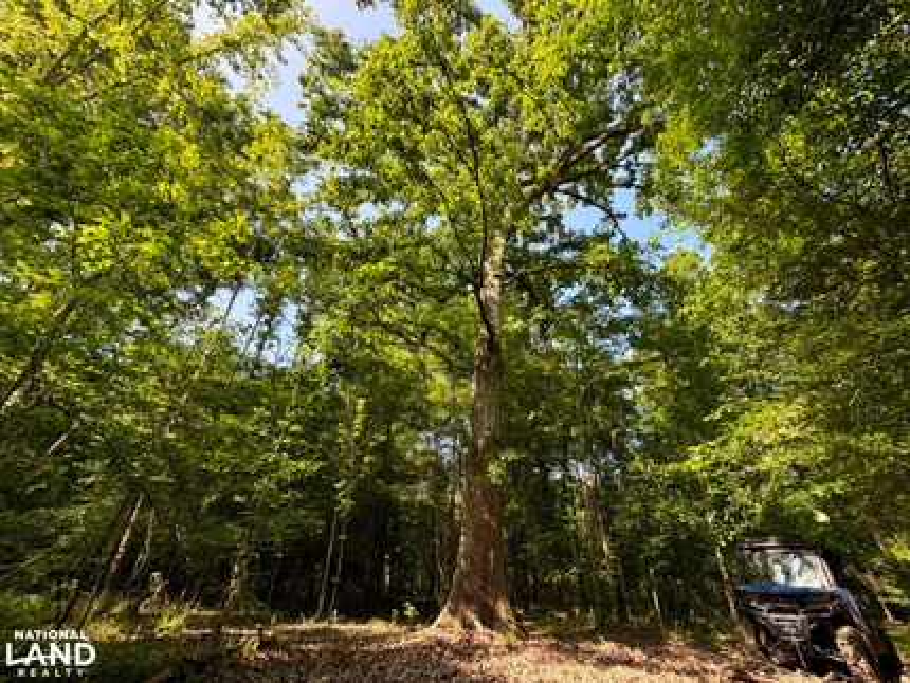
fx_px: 368
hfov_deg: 102.0
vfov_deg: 85.7
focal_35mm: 14
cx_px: 455
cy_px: 342
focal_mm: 2.22
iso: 50
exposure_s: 1/321
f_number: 2.2
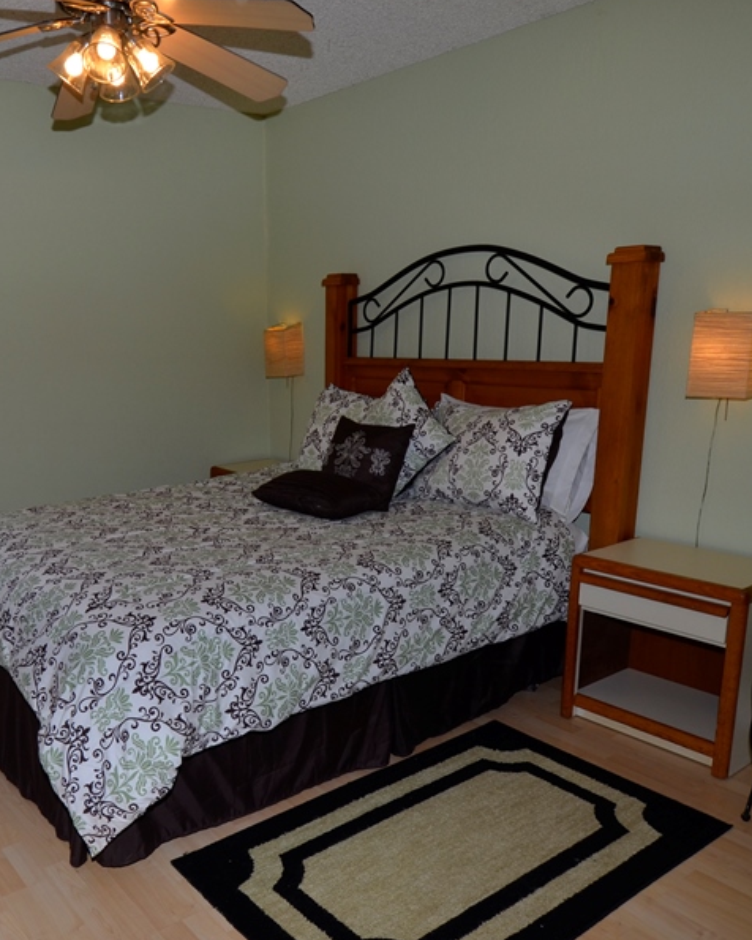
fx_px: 807
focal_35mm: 29
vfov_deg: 60.4
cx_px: 212
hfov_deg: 48.5
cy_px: 490
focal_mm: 12
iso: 200
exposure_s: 1/125
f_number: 8
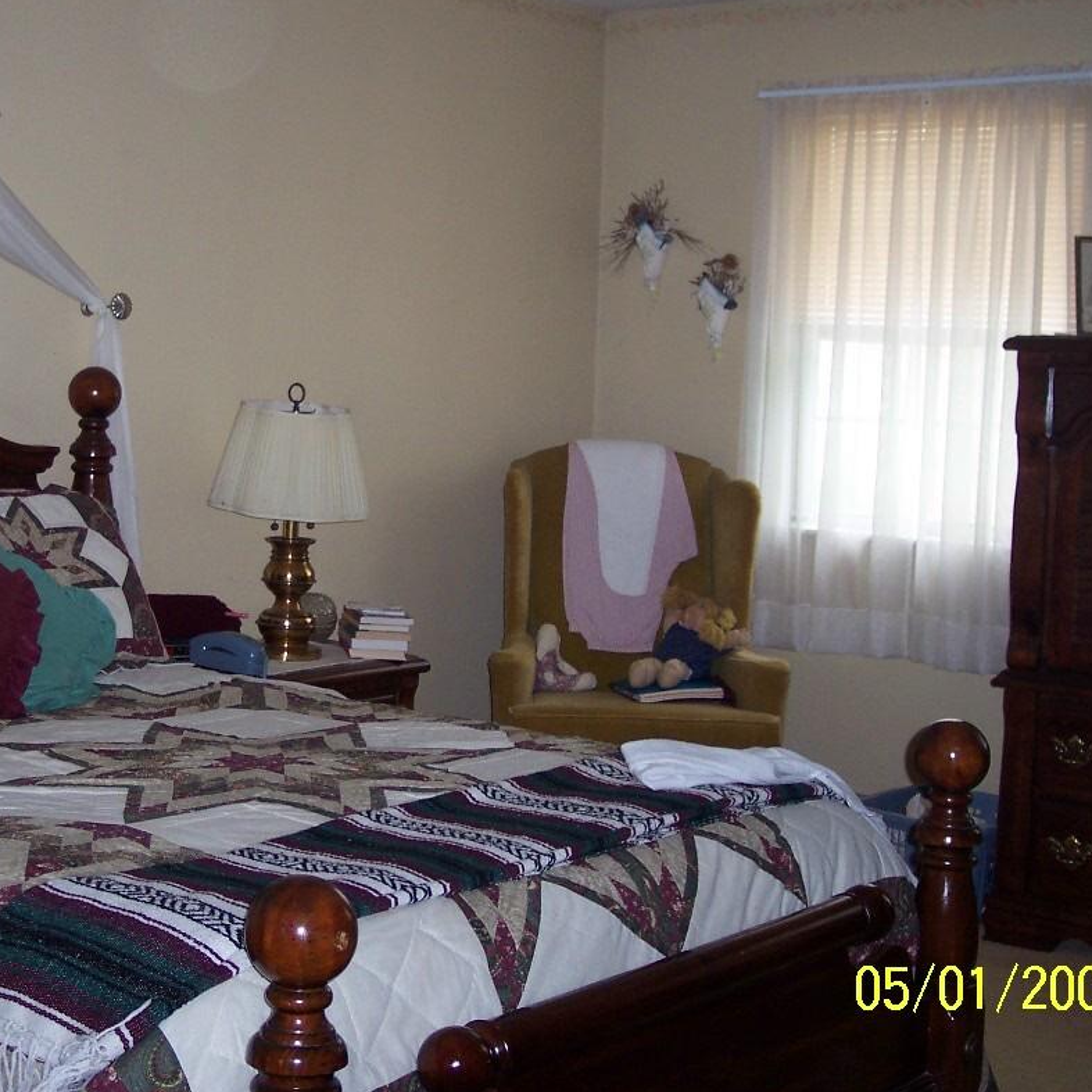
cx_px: 350
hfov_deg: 30.8
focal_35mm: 55
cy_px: 479
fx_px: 1963
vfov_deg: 31.1
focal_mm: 8
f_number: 2.8
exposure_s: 1/30
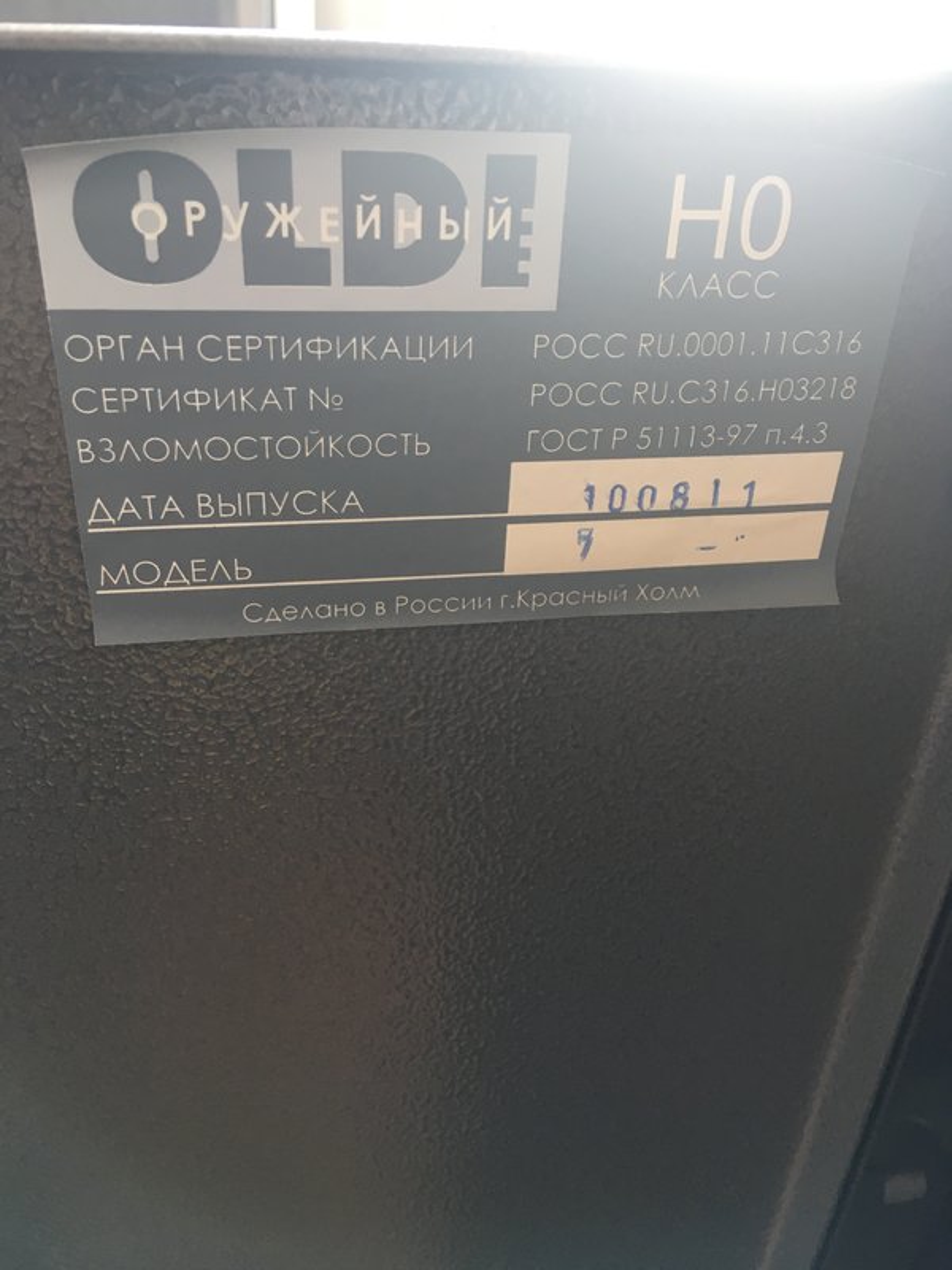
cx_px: 476
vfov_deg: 61.7
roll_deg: -3.3
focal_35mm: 29
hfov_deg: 48.2
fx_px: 1063
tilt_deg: -30.5
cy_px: 635
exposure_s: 1/33
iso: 80
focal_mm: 4.15
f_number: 2.2
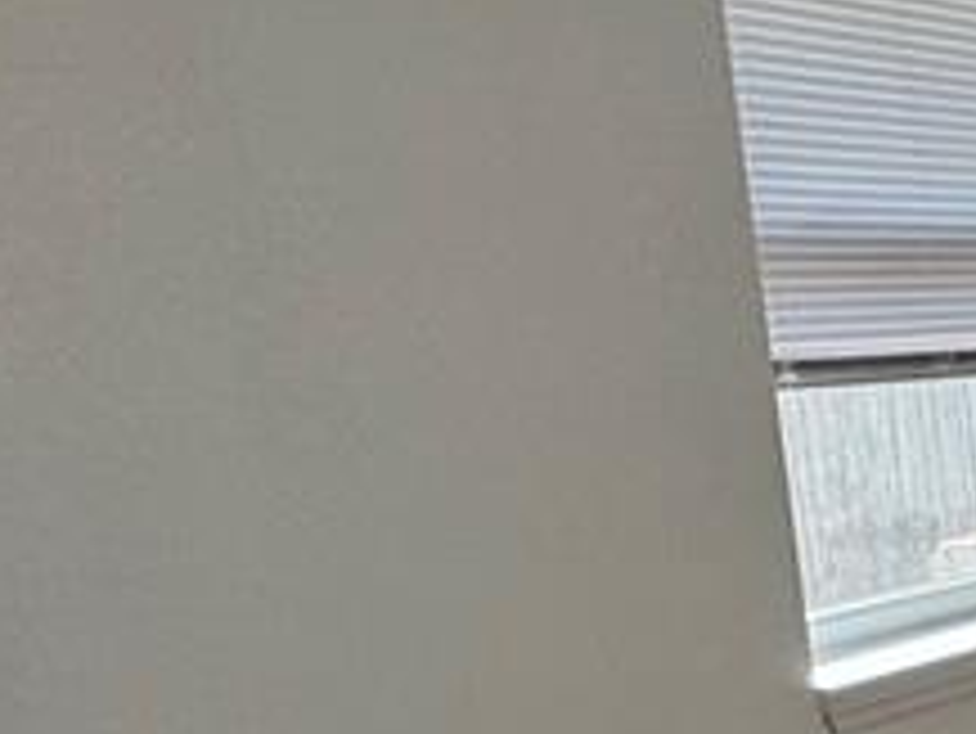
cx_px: 1813
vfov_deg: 21.5
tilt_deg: -14.9
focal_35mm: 66
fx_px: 1862
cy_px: 743
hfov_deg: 20.0
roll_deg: -0.9
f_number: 2.2
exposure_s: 1/120
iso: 50
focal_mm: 2.22
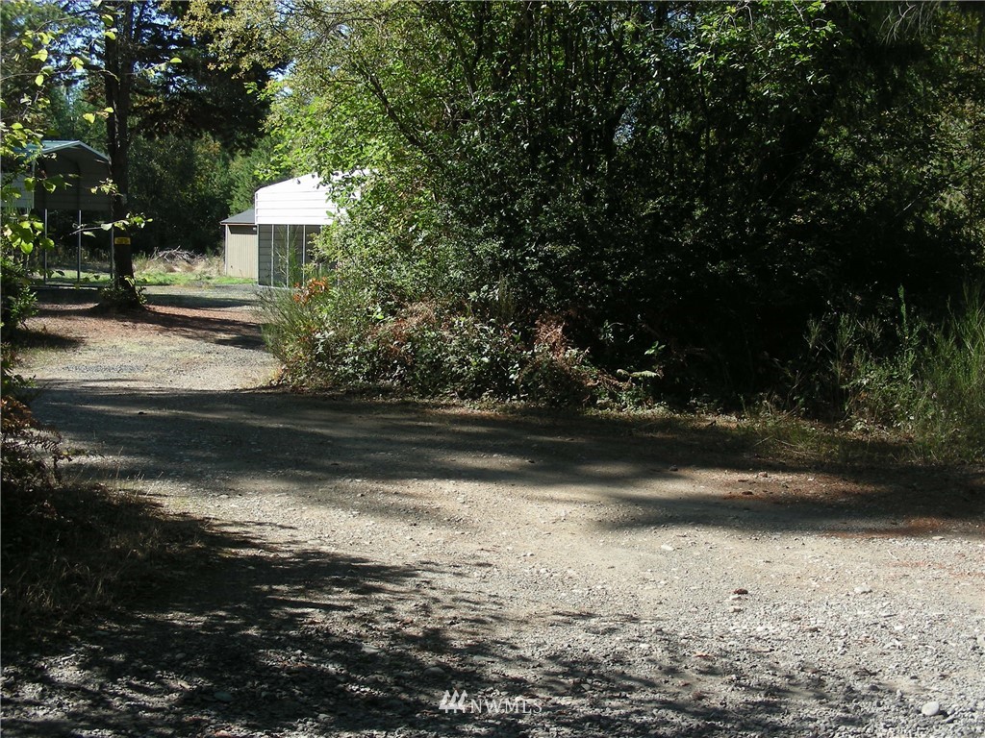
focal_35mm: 44
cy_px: 369
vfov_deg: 32.9
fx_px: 1252
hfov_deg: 42.9
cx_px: 492
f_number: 4
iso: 50
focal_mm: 7.4
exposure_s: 1/165
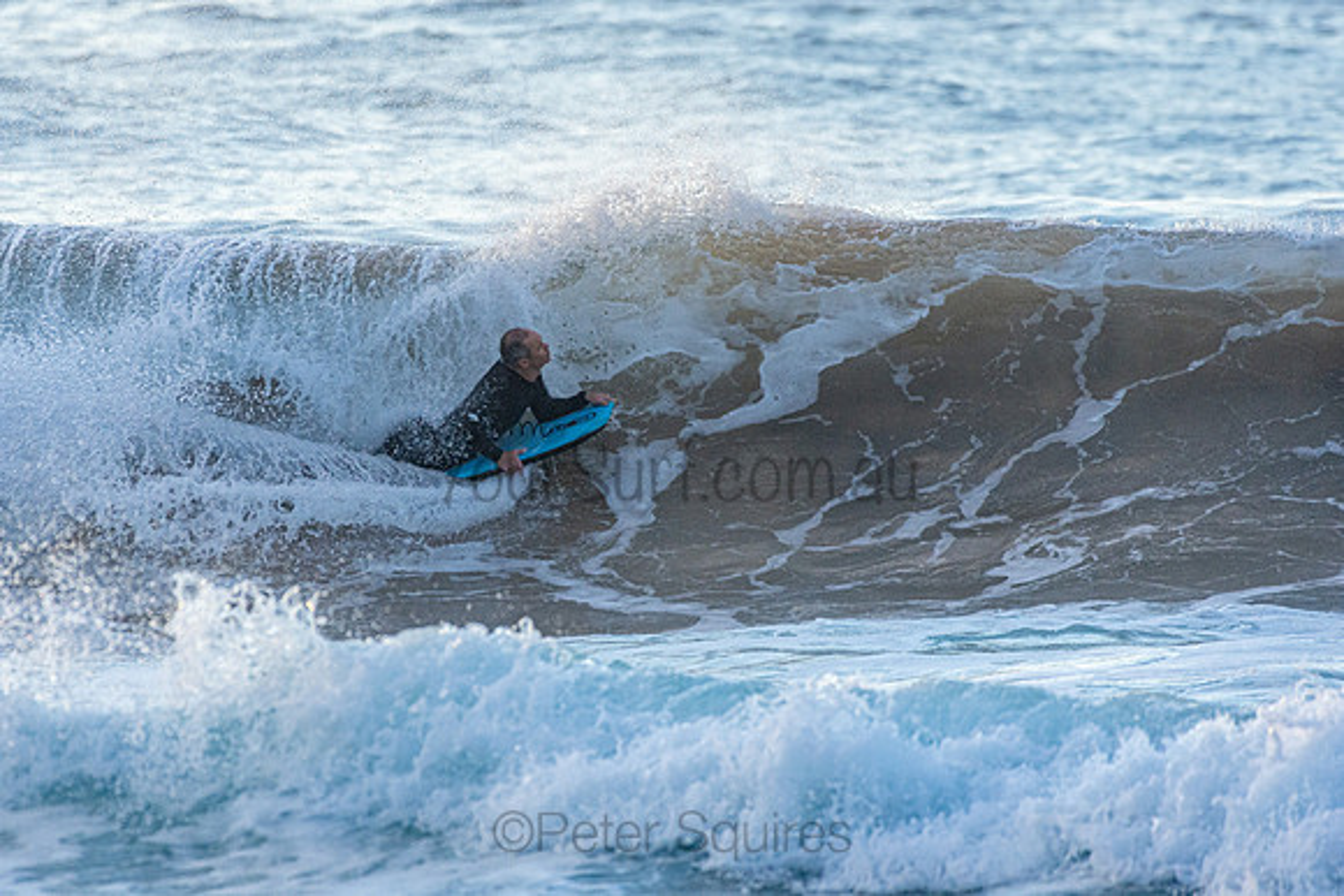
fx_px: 26885
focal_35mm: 720
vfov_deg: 1.9
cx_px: 672
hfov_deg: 2.9
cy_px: 448
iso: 720
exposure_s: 1/1250
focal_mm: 480
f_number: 5.6
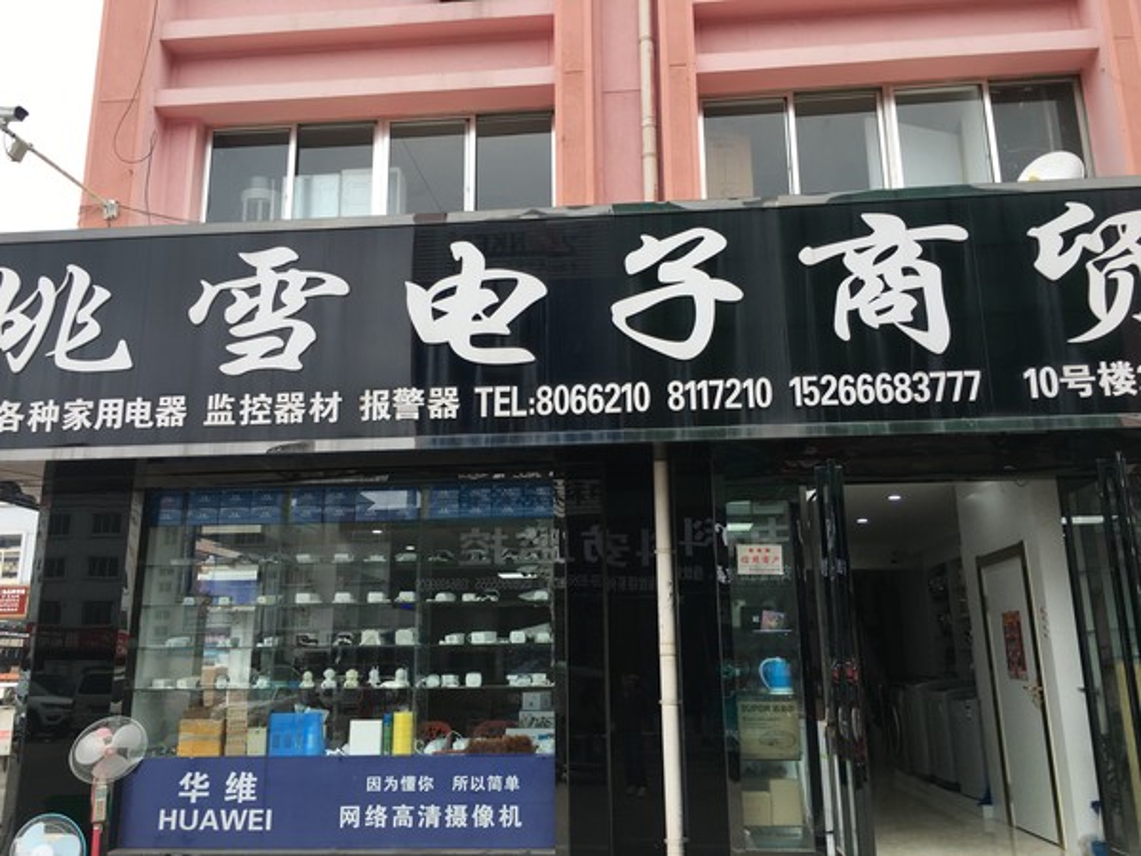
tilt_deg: +14.8
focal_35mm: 29
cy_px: 428
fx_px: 956
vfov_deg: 48.2
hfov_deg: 61.7
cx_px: 570
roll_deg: +0.0
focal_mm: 4.15
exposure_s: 1/179
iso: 25
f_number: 2.2
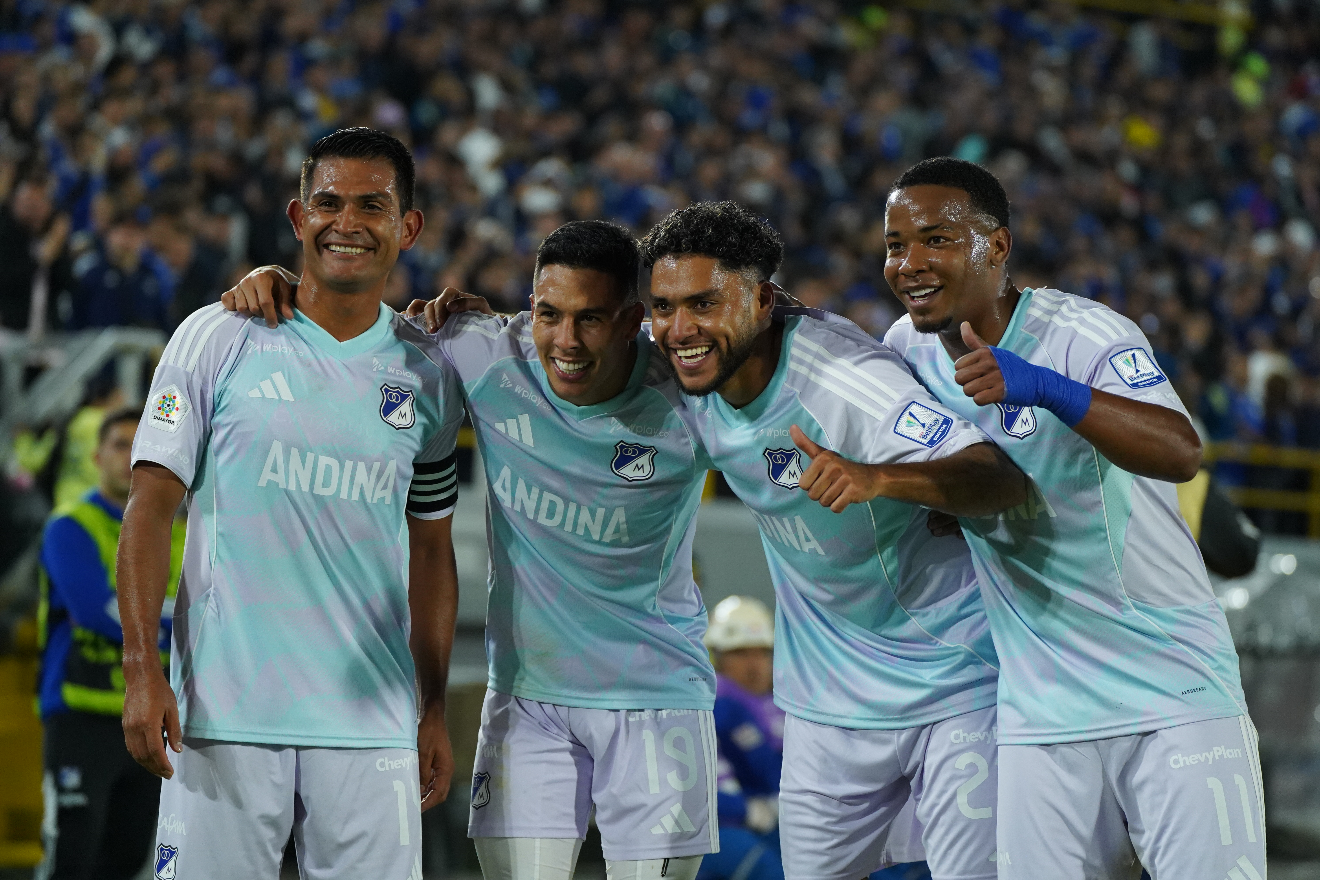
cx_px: 660
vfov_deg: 6.0
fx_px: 8396
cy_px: 440
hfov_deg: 9.0
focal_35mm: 229
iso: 5000
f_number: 5.6
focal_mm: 229
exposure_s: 1/1000
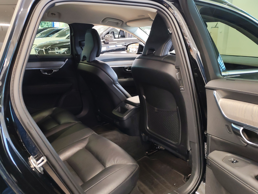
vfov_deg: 45.4
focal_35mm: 31
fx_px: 231
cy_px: 97
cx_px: 129
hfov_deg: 58.4
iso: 1250
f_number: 1.9
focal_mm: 6.12
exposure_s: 1/50
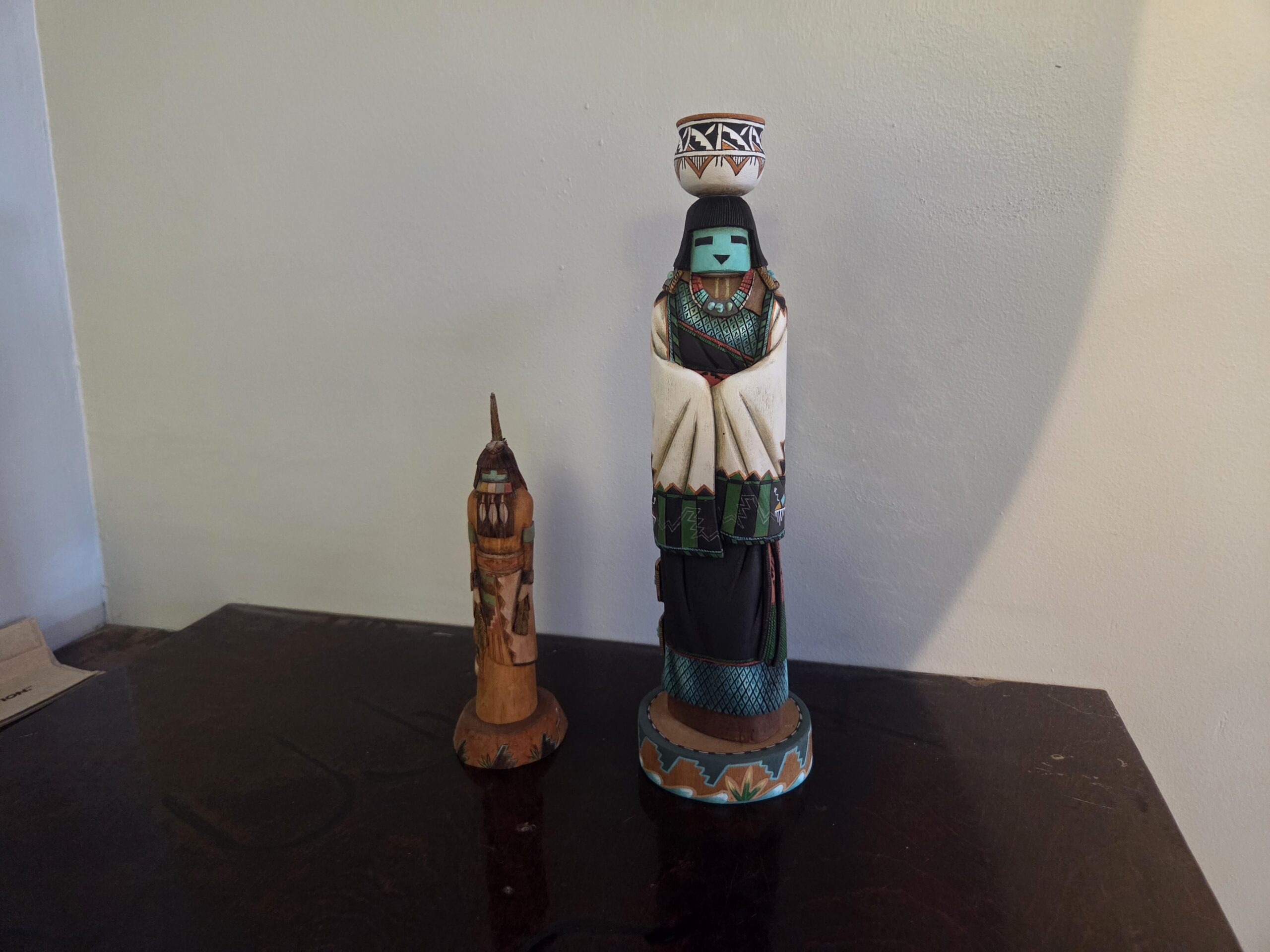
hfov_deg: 73.9
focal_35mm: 23
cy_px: 476
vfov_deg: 58.9
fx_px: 844
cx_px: 635
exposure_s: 1/120
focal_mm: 5.4
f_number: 1.8
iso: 1600
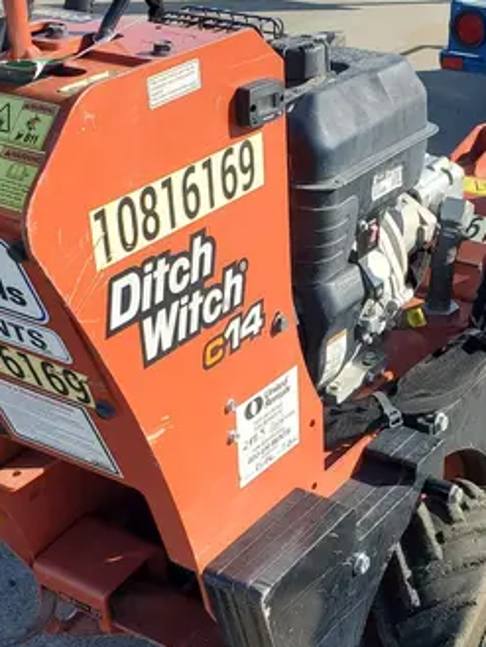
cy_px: 406
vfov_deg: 33.1
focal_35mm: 58
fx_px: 1085
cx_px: 342
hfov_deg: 25.1
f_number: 2.4
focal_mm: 4.3
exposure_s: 1/941
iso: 50
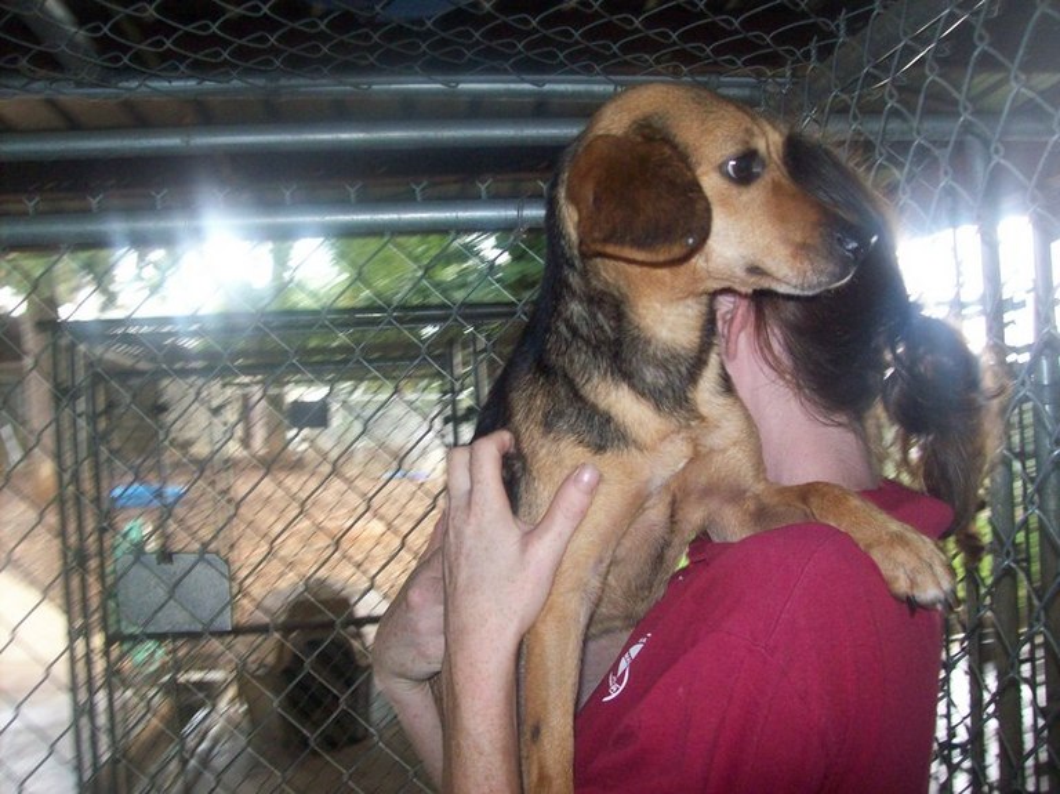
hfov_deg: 51.4
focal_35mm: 36
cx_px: 530
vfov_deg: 39.6
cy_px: 397
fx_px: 1102
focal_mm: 6
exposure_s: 1/64
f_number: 2.7
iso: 200
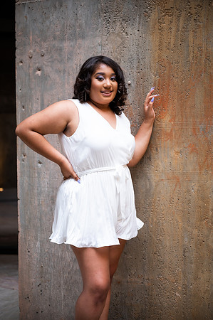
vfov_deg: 28.9
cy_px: 160
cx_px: 106
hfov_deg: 19.4
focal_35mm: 70
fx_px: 623
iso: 800
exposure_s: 1/200
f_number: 2.8
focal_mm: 70
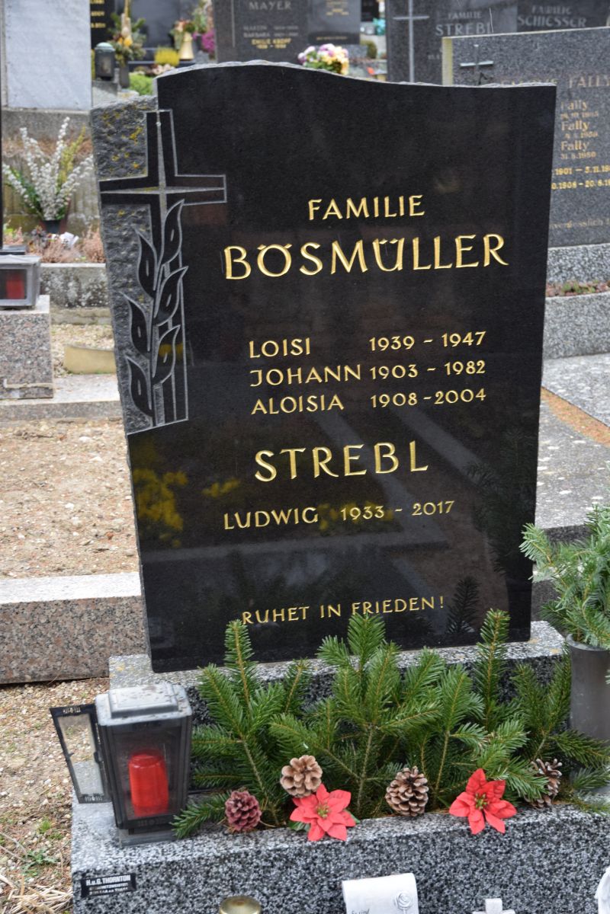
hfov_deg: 23.8
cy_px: 457
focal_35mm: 57
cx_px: 305
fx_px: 1449
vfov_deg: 35.1
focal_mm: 38
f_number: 4.8
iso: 400
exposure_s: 1/80
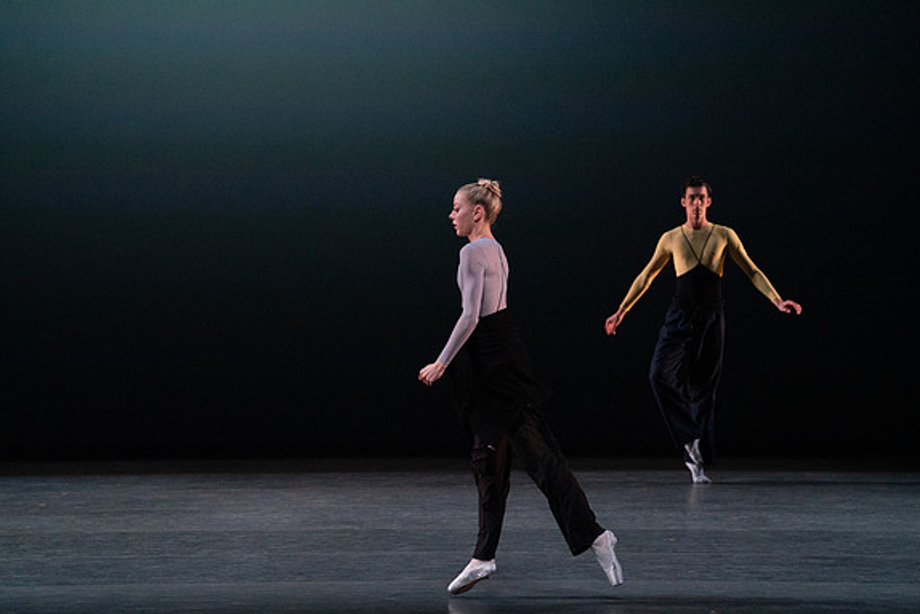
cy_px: 307
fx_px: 5163
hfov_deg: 10.2
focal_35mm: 202
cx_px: 460
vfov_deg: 6.8
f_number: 8
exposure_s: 1/500
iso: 12800
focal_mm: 200
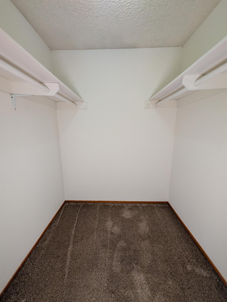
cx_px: 114
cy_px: 151
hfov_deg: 94.7
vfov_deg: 110.4
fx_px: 105
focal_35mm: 12
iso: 53
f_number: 1.7
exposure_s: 1/218
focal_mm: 2.02
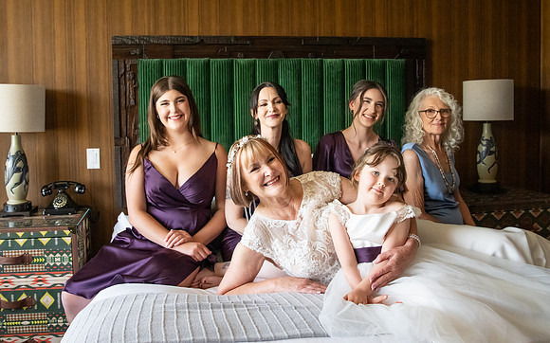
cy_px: 137
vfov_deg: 37.8
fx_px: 499
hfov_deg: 57.6
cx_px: 241
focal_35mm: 33
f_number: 4
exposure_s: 1/320
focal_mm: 24
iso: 5000
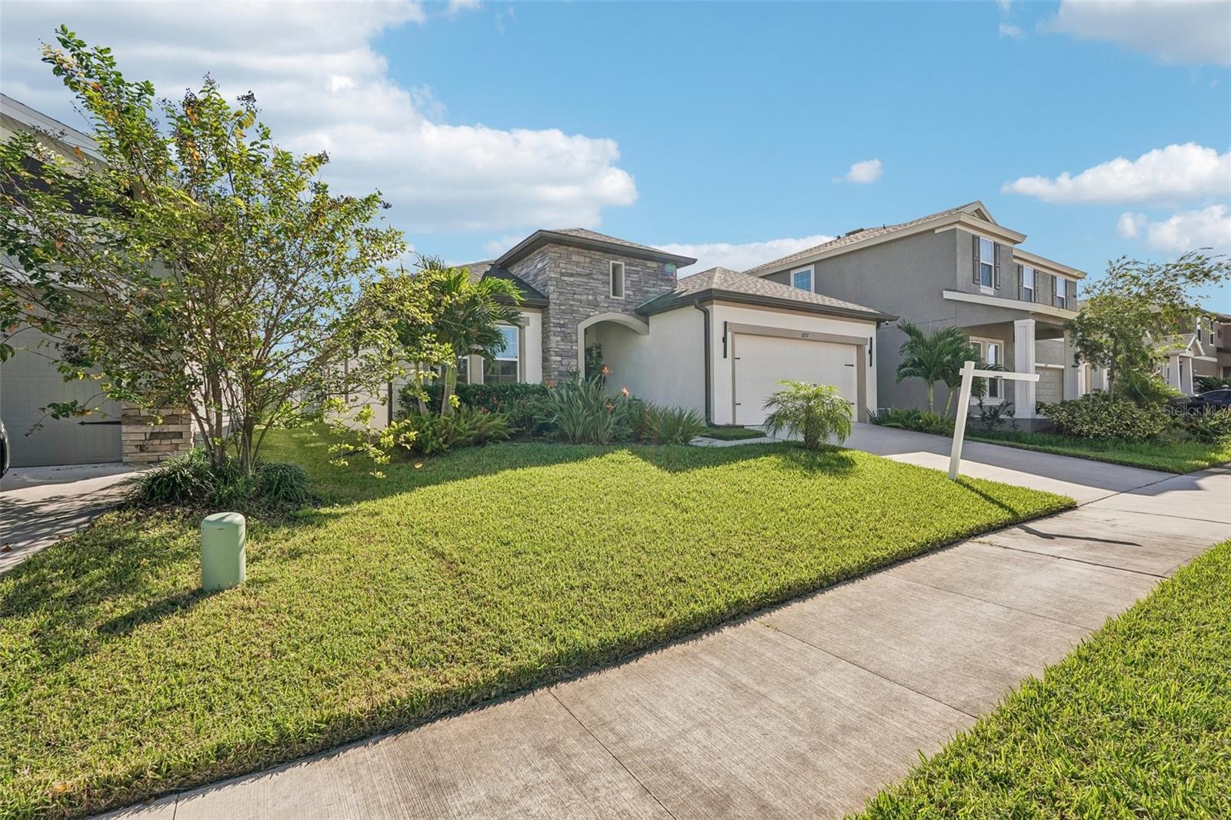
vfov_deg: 73.7
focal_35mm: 16
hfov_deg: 96.7
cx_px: 616
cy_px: 410
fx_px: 547
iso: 400
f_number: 8
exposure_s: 1/1000
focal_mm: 16
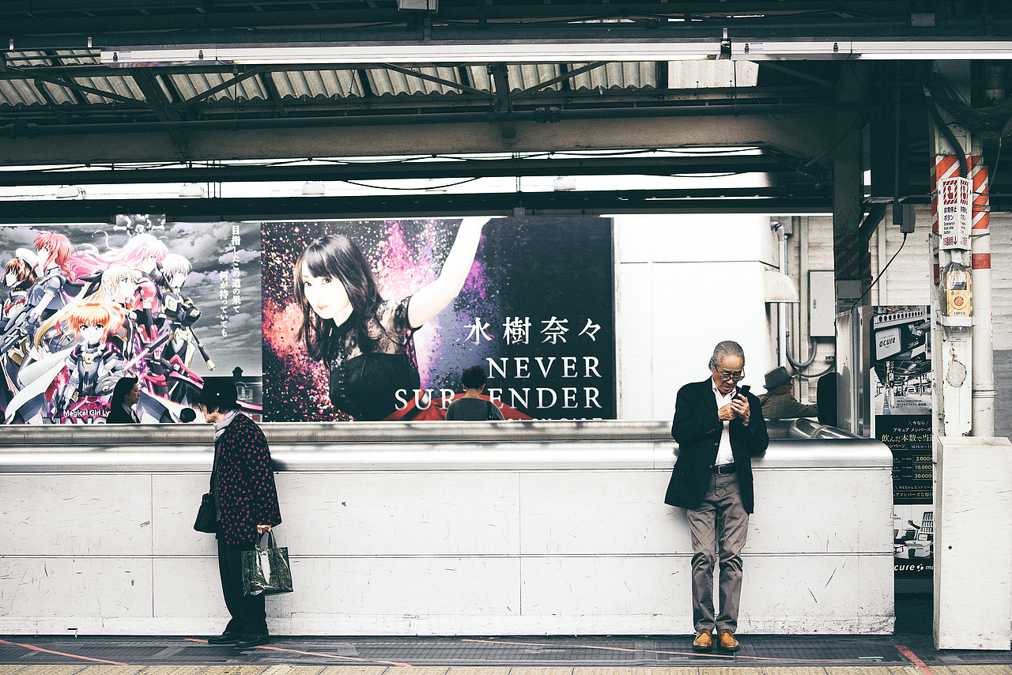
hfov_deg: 28.8
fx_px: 1968
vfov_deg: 19.5
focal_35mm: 70
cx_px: 506
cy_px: 338
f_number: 4
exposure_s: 1/400
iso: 400
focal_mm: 70
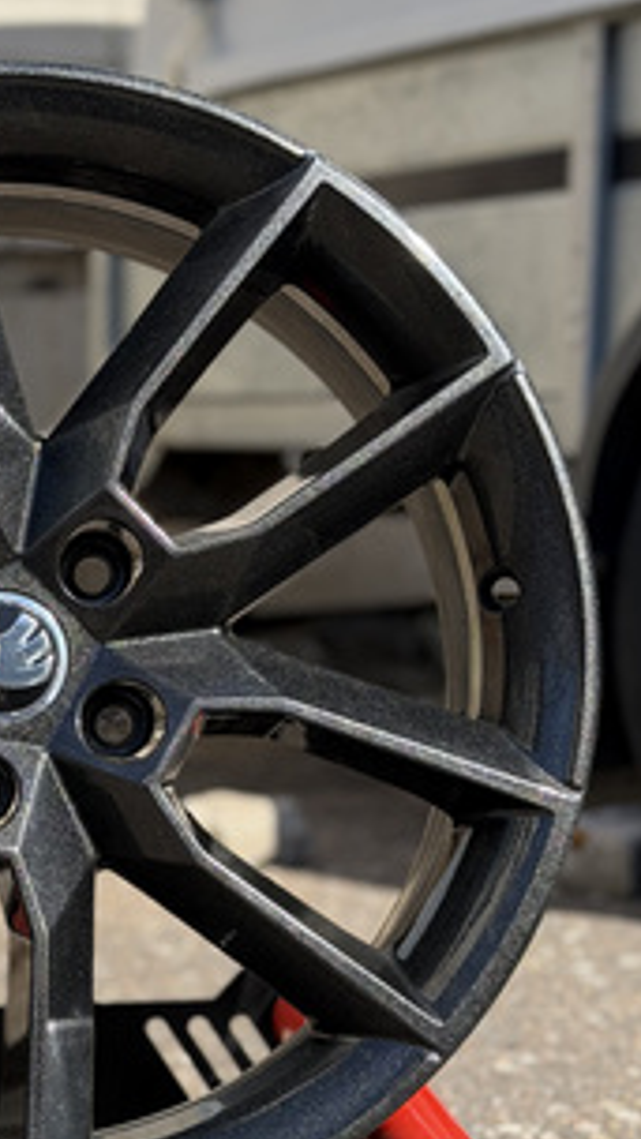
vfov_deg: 24.6
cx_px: 17
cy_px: 742
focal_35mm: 86
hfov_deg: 13.9
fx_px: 2599
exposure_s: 1/2762
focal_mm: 6.76
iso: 80
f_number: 1.78
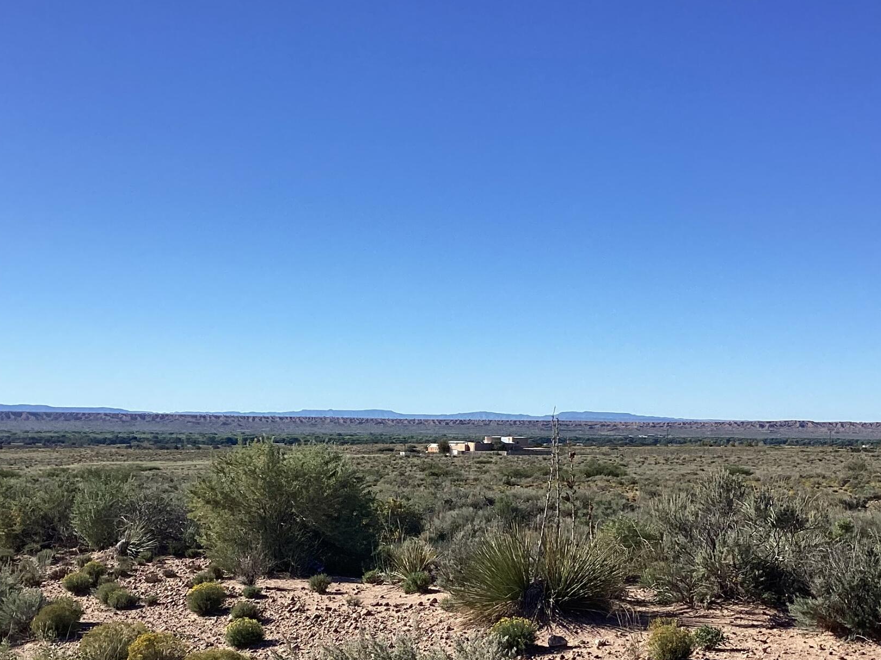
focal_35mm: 57
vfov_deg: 25.4
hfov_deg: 33.8
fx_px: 1451
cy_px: 492
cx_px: 475
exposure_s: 1/1773
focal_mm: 3.3
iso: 25
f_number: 2.4
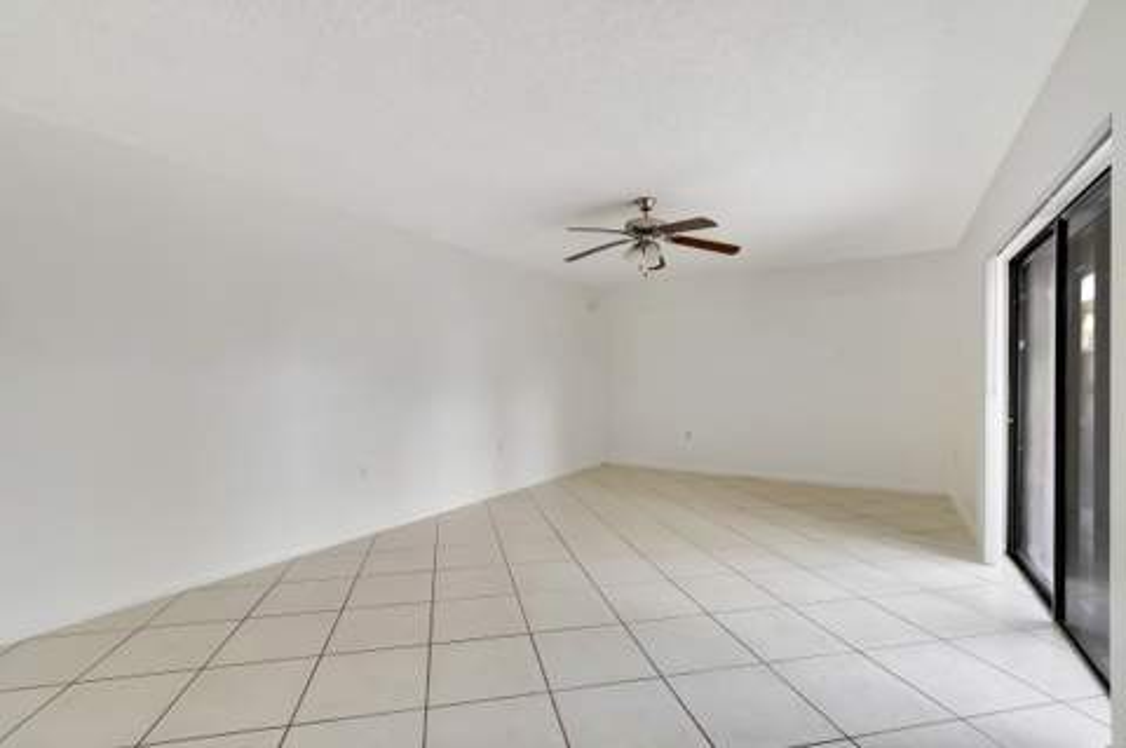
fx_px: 469
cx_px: 563
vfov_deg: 77.2
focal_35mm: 15
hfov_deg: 100.4
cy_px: 374
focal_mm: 10
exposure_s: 1/15
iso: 2500
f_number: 8
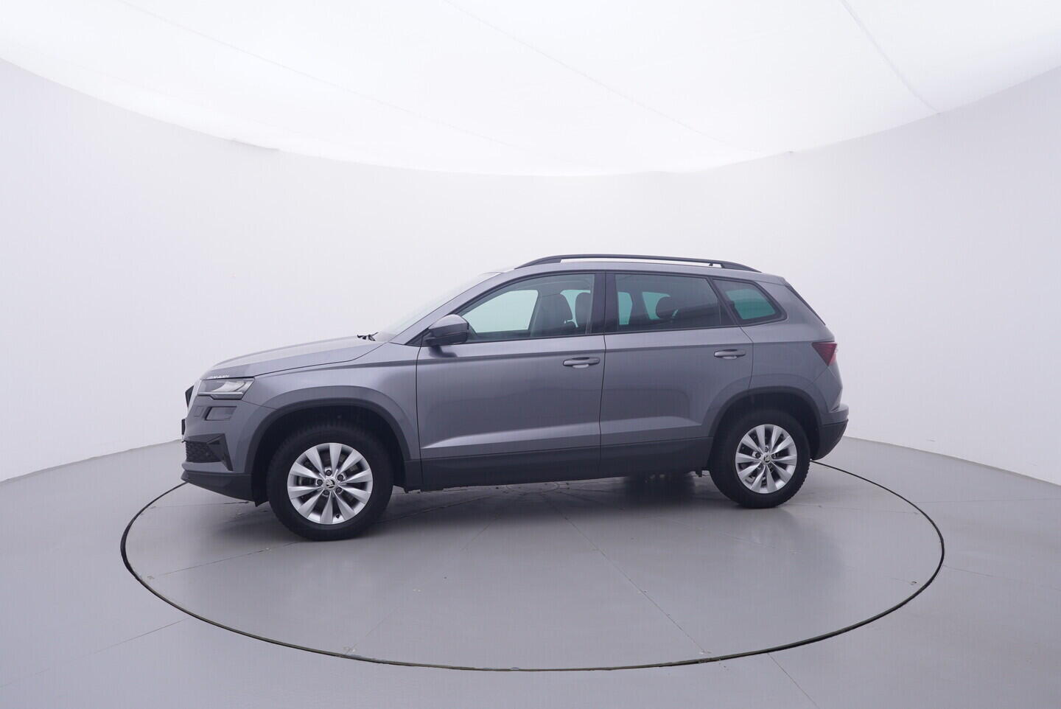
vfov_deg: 56.2
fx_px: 663
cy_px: 354
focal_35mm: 22
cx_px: 530
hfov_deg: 77.3
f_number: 5
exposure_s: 1/80
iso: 200
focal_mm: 15
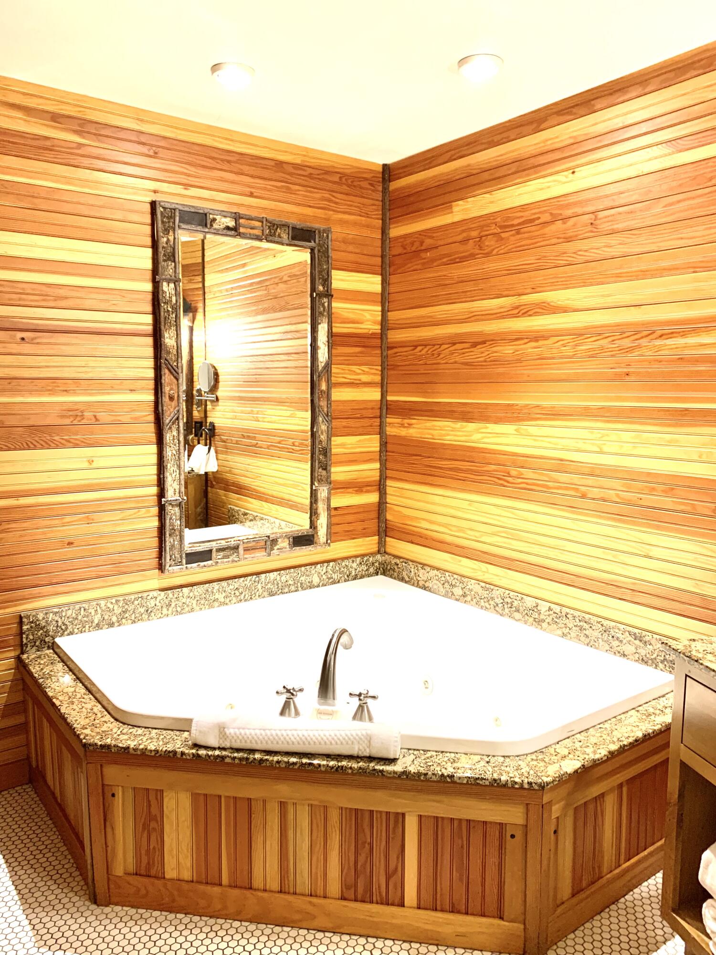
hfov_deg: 53.1
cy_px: 478
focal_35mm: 26
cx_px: 358
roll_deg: -1.3
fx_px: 717
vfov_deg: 67.3
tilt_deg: -6.2
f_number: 1.8
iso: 125
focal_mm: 4.25
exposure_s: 1/60
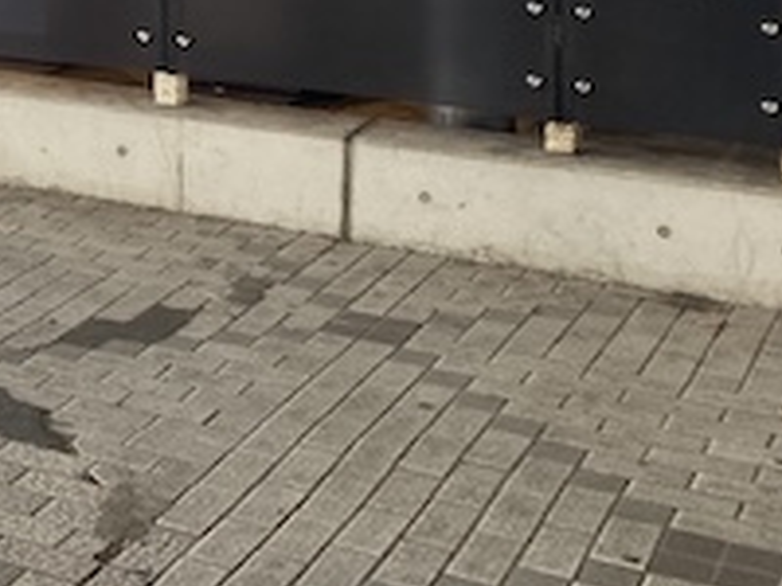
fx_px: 1875
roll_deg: +0.6
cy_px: -270
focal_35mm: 83
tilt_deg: -1.3
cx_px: -219
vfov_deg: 16.4
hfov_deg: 21.4
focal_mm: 4.25
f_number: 1.8
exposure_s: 1/122
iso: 64
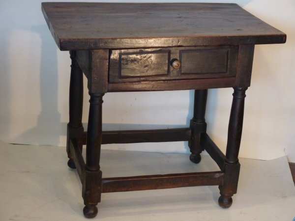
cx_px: 148
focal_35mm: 96
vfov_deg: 15.4
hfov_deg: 20.4
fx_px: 818
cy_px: 110
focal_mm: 15.8
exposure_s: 1/30
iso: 400
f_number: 4.3
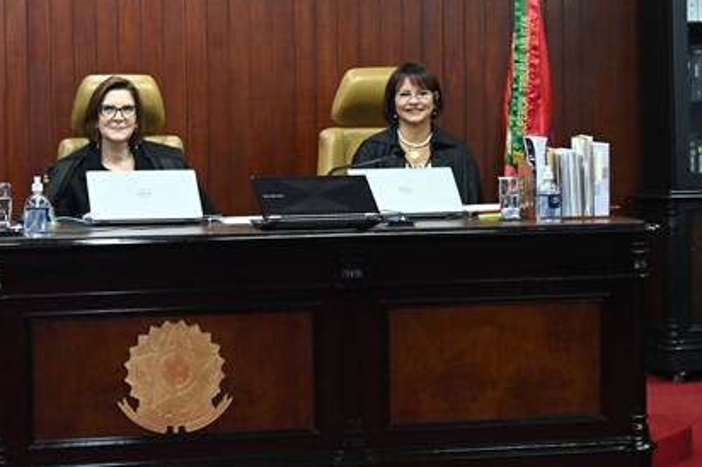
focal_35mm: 102
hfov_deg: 20.0
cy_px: 205
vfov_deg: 13.4
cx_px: 378
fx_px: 1987
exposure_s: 1/100
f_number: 5.6
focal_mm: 42
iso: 3200
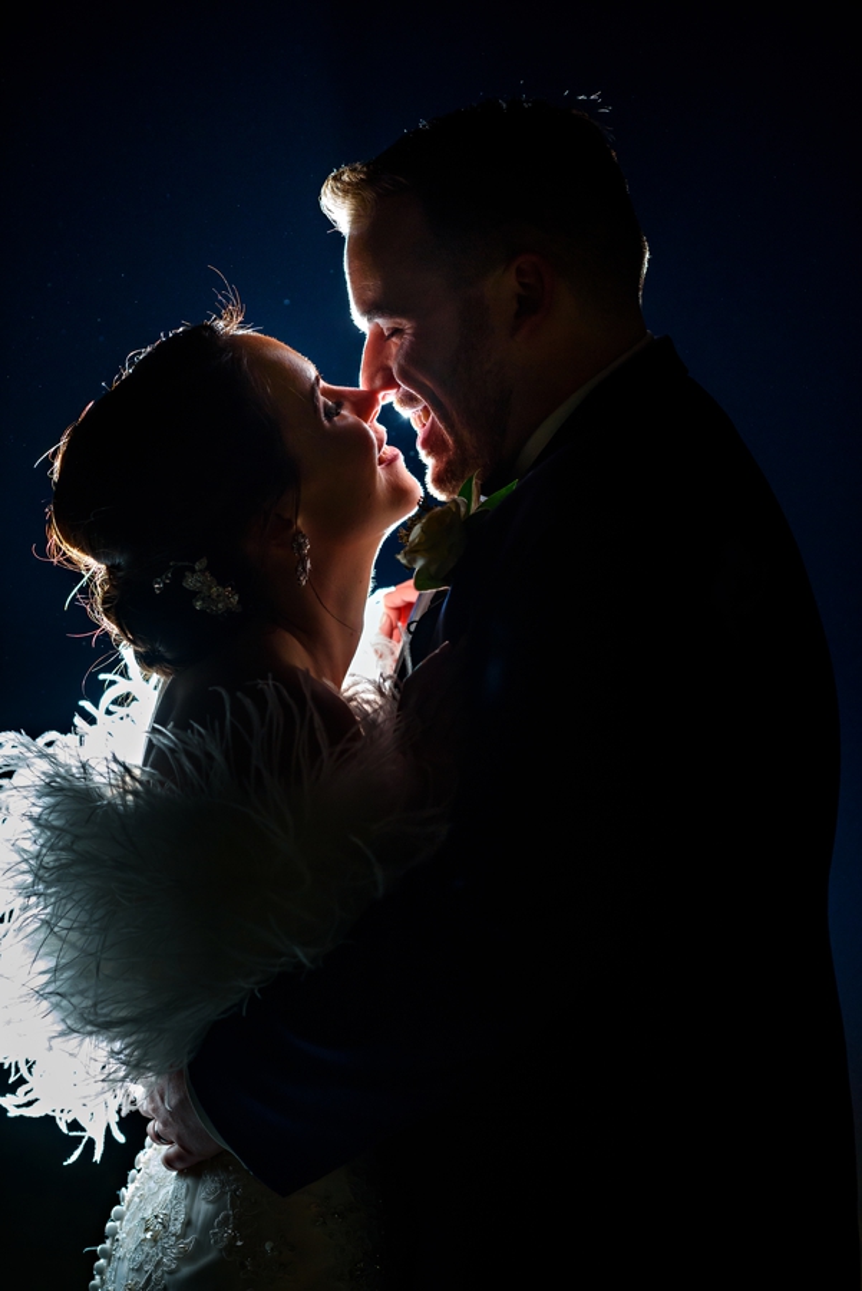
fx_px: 3049
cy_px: 646
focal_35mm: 85
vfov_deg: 23.9
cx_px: 431
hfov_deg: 16.1
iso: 1600
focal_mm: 85
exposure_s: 1/200
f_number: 2.8
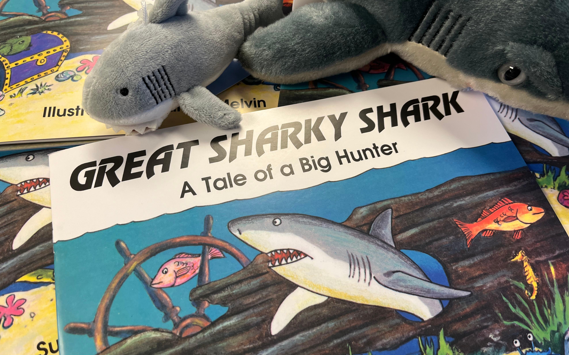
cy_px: 158
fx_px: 434
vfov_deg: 44.5
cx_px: 281
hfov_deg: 66.5
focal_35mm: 28
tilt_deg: -61.1
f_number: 1.6
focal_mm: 5.1
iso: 80
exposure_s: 1/60
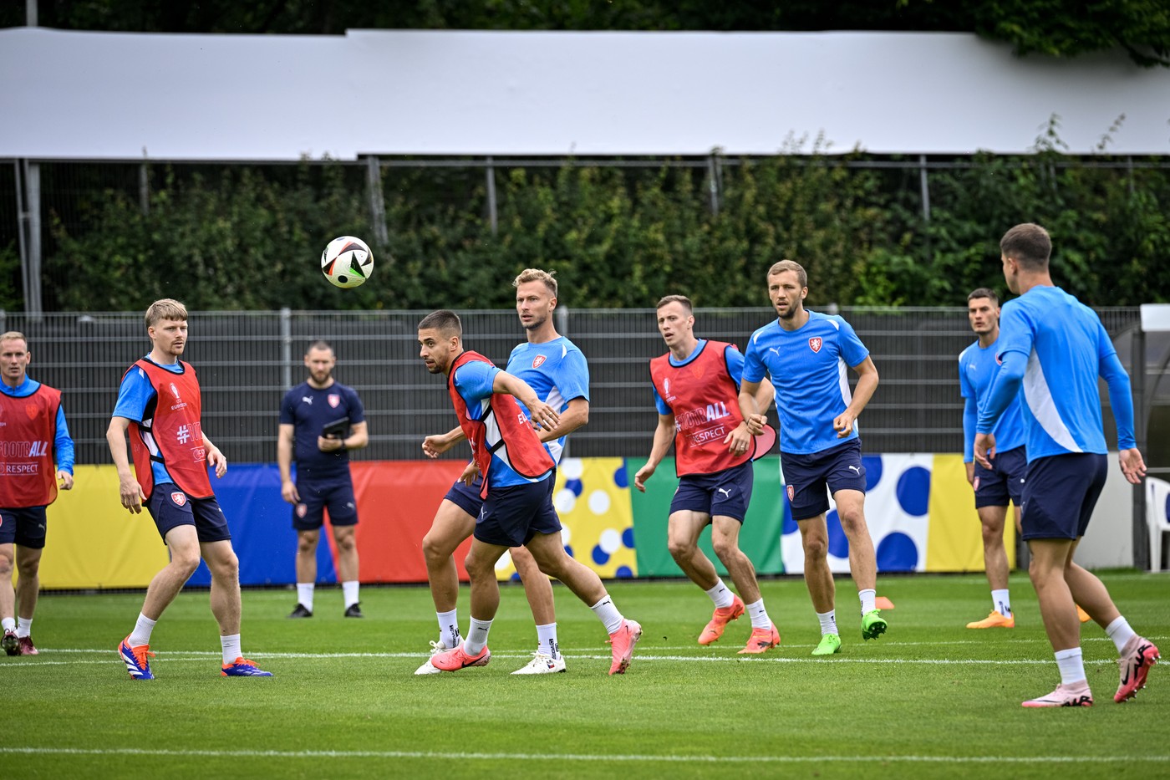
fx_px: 10073
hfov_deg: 6.6
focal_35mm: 310
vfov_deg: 4.4
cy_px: 390
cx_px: 585
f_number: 5.6
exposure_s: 1/1600
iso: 640
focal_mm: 310
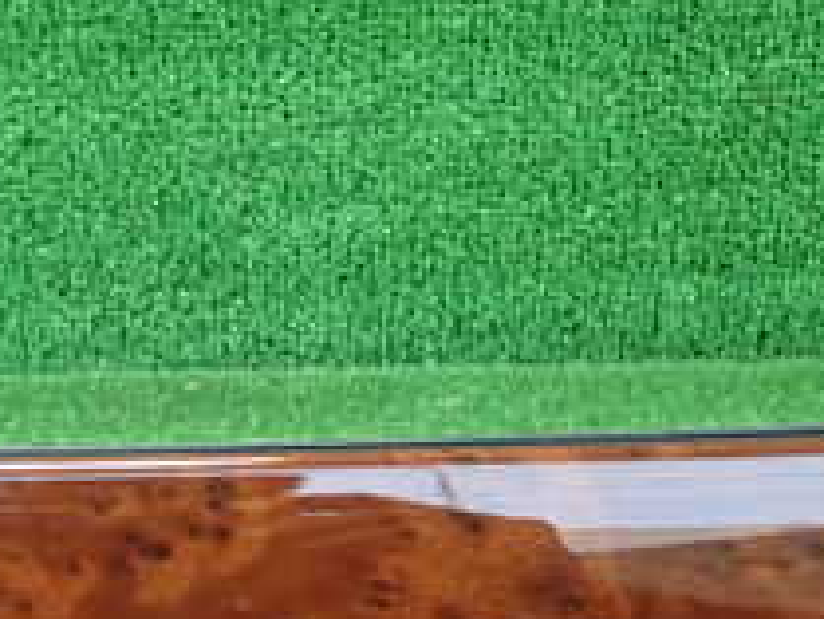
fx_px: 2048
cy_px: 615
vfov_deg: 16.8
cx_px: 237
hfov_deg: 22.6
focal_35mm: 86
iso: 640
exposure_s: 1/125
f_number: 2.3
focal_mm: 5.5
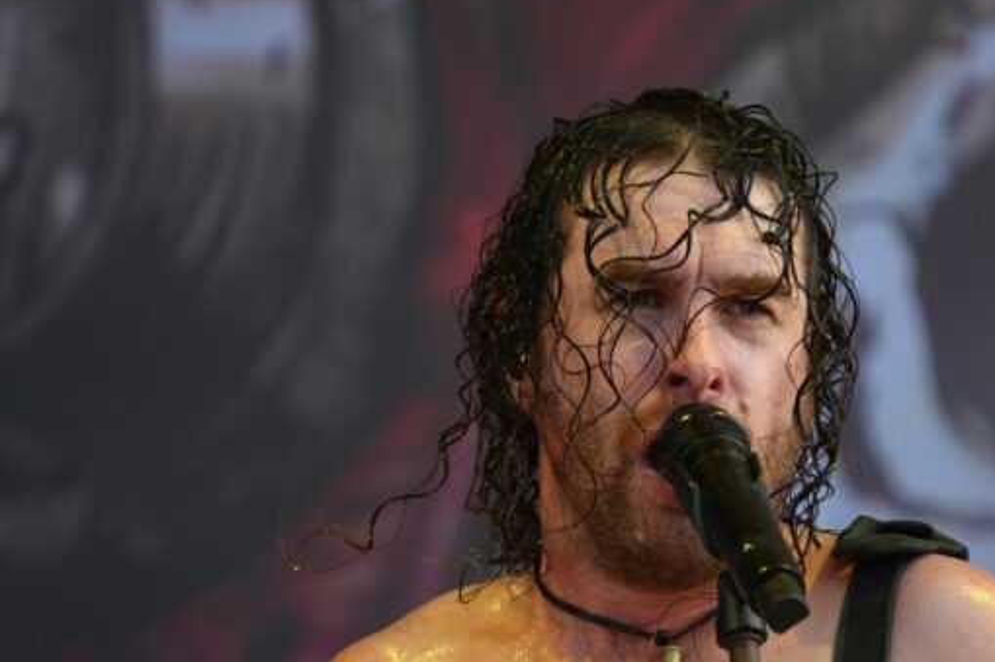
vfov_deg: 3.1
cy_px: 476
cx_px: 563
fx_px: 12267
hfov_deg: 4.6
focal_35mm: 444
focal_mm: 196
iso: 400
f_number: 6.3
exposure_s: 1/320
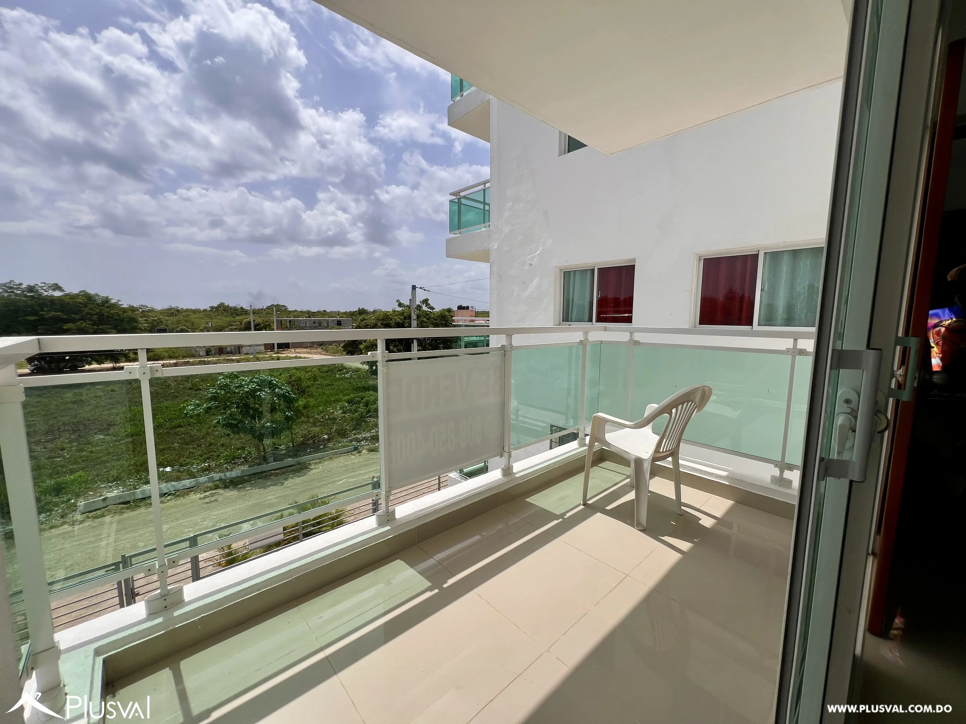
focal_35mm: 13
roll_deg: -0.2
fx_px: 363
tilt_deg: -7.6
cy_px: 362
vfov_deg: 89.9
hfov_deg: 106.2
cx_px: 483
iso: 32
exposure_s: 1/3534
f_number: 1.8
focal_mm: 1.57
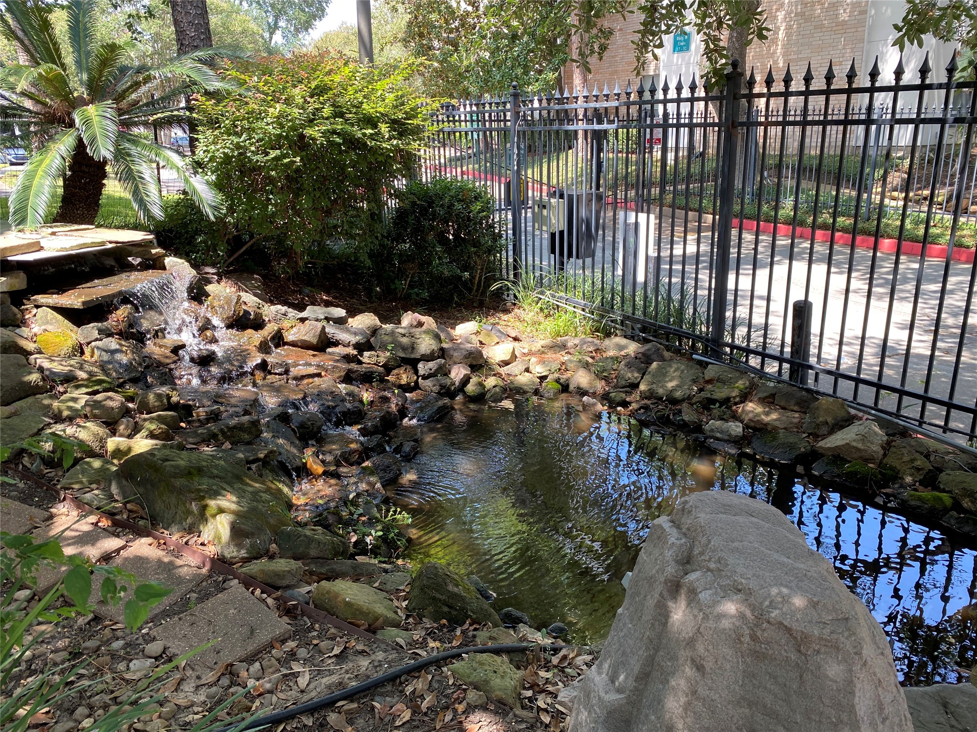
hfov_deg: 67.3
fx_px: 734
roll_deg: +1.6
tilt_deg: -17.3
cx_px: 488
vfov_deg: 53.1
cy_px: 366
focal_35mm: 26
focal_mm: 4.25
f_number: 1.8
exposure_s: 1/122
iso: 32
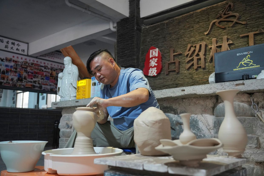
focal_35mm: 32
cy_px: 88
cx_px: 132
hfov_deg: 58.7
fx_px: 235
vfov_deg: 41.1
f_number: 4
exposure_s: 1/320
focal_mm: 32
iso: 2000
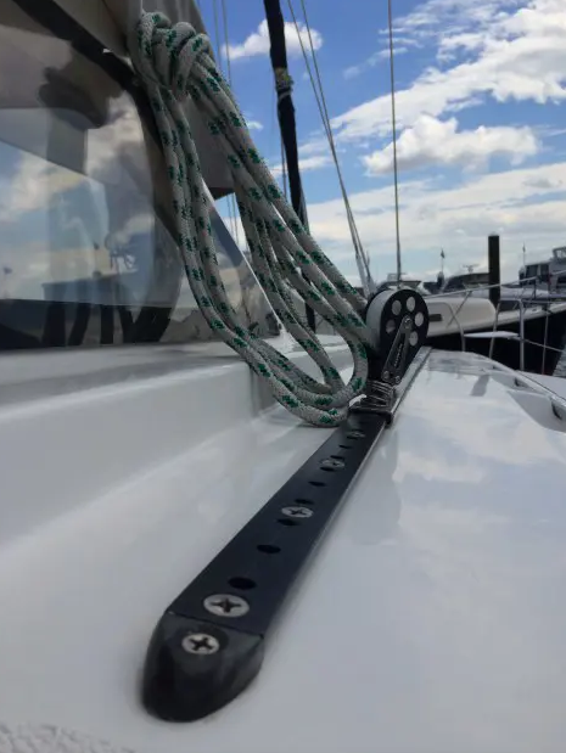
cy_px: 372
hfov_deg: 45.5
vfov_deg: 58.3
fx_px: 675
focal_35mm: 31
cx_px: 279
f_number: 2.2
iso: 40
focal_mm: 4.12
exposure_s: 1/3425
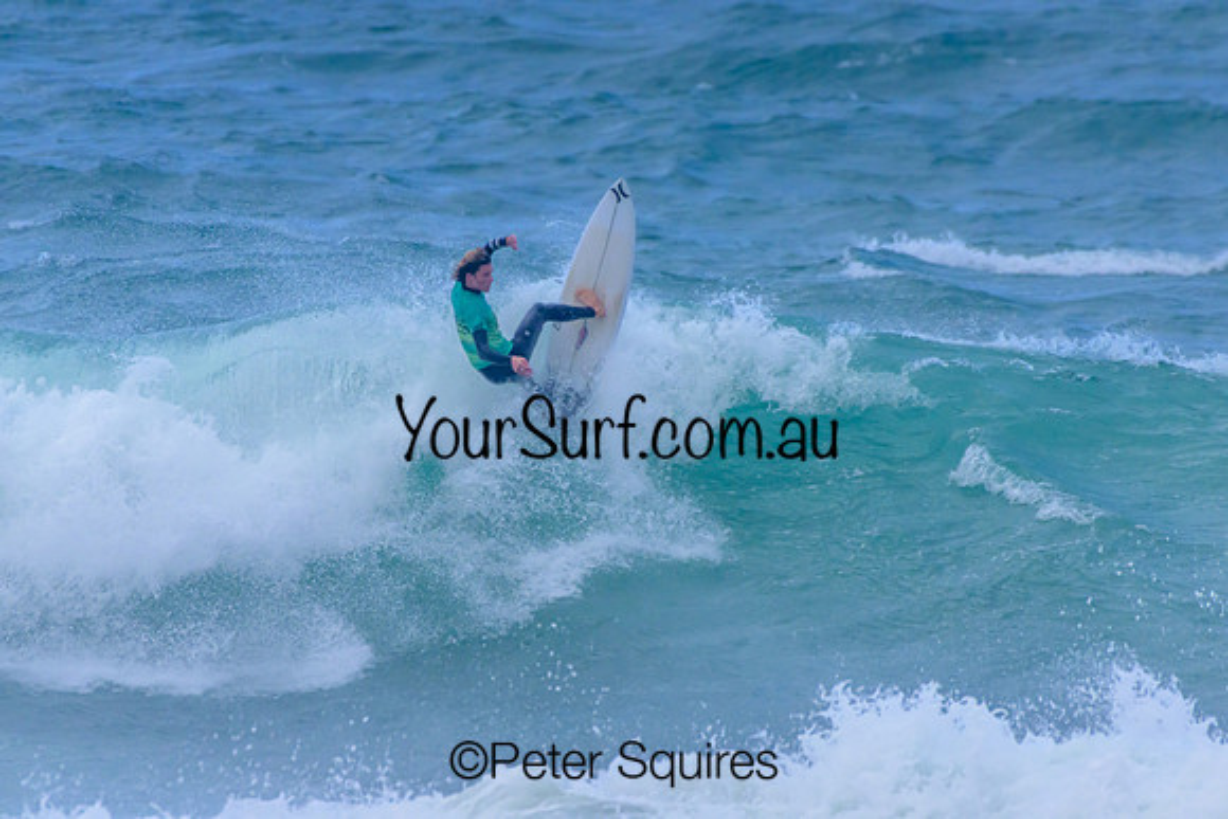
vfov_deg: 1.4
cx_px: 614
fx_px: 34117
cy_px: 410
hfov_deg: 2.1
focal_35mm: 1000
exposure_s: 1/2500
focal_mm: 1000
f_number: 11
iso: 2200
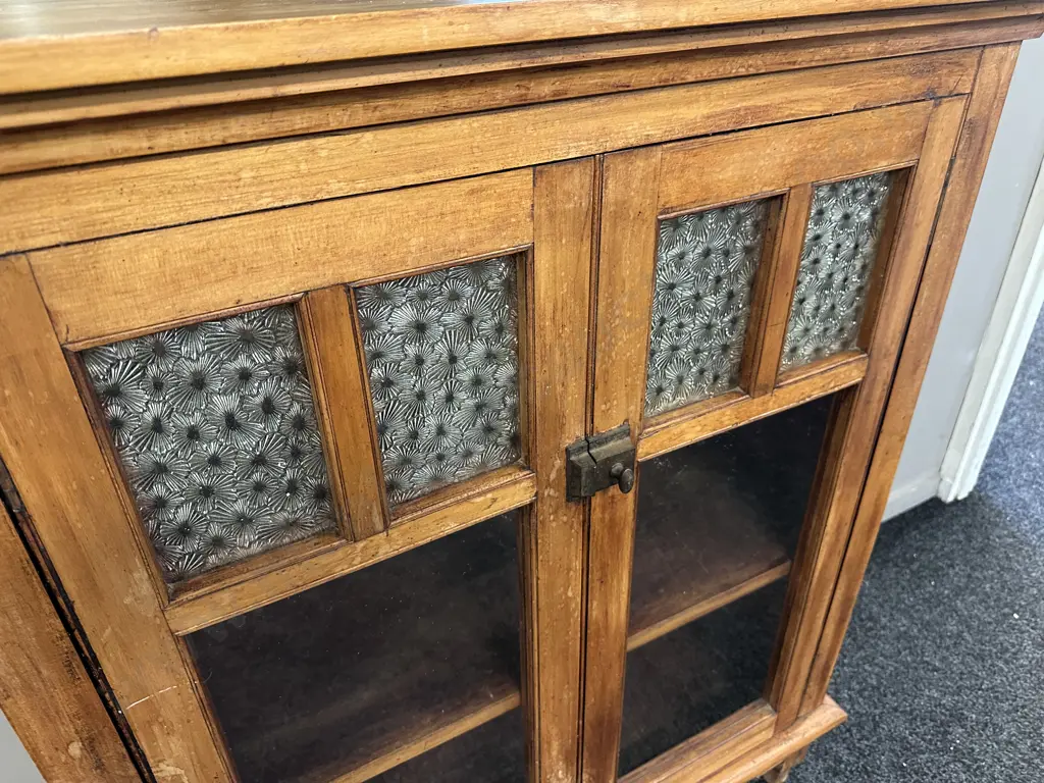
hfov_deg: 71.6
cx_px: 522
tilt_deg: -31.6
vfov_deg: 56.8
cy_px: 392
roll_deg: +2.2
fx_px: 724
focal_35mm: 24
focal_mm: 6.86
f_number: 1.78
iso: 400
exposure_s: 1/50
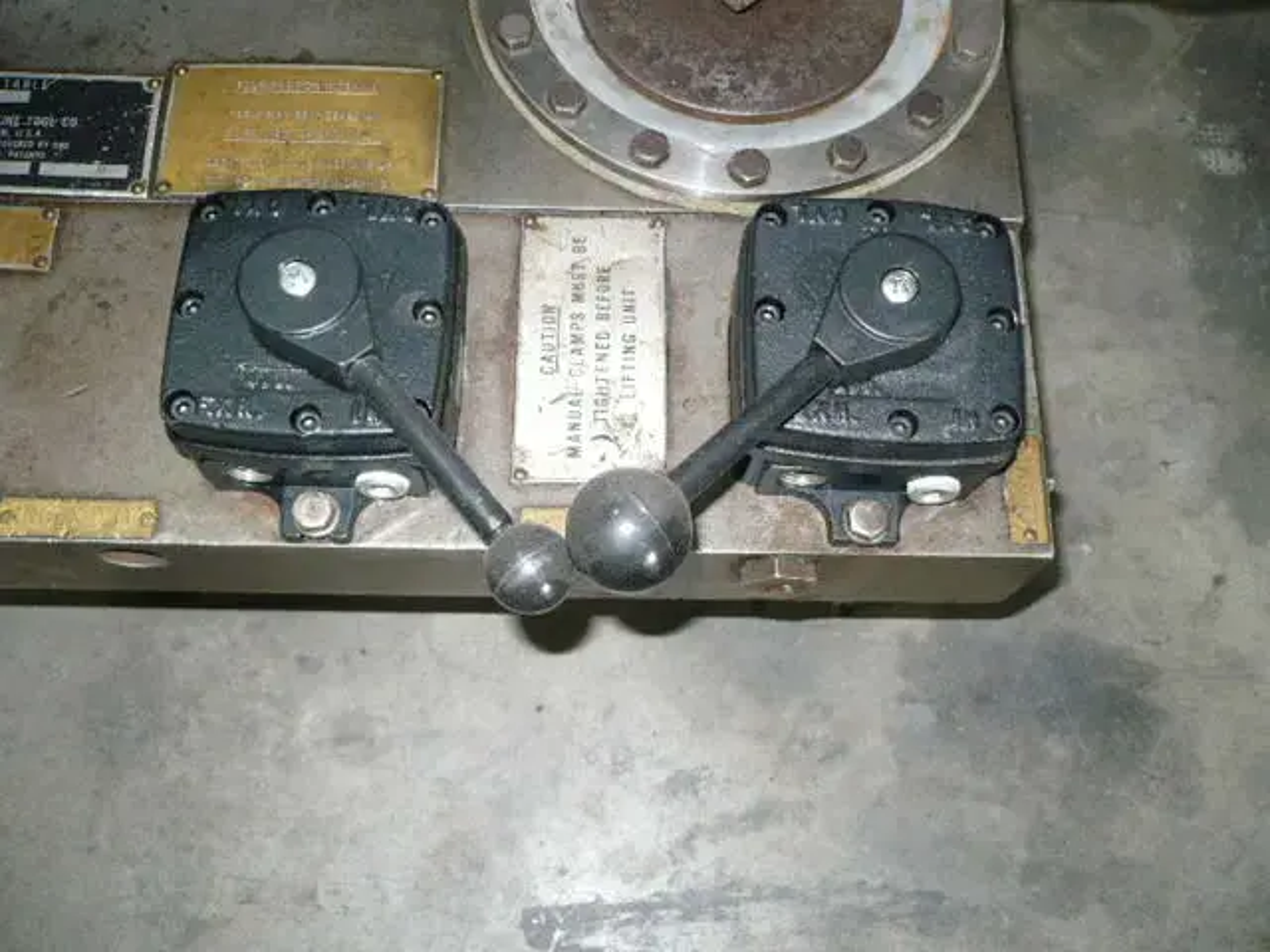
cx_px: 635
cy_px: 476
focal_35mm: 35
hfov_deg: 52.6
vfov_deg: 40.7
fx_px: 1284
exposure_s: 1/30
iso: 100
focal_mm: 5.8
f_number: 2.8
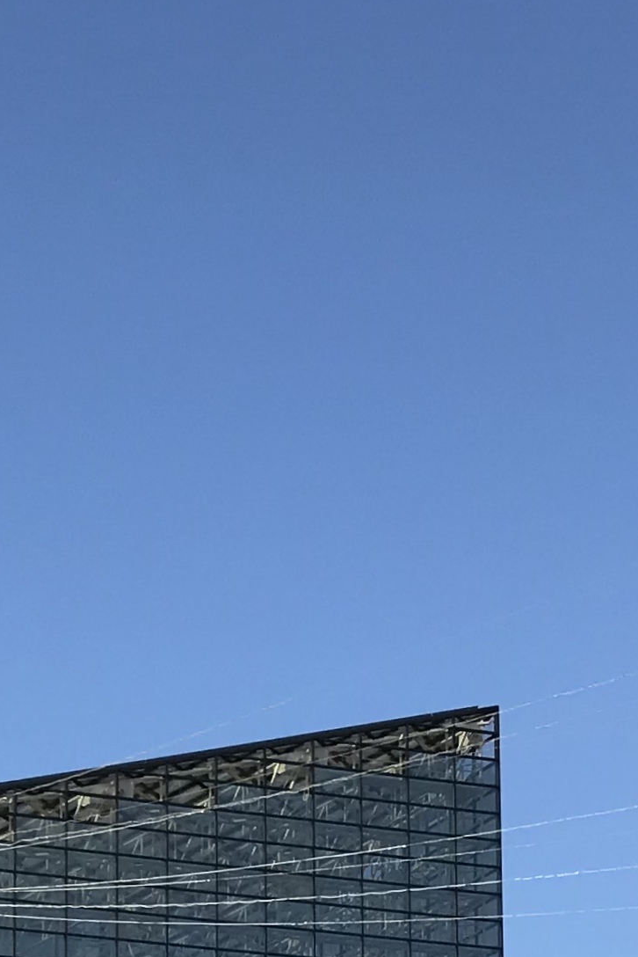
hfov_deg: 12.8
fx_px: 2816
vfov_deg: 18.1
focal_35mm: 106
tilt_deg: +11.2
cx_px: 79
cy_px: 1198
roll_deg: -0.7
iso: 20
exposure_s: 1/2128
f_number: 1.8
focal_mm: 3.99
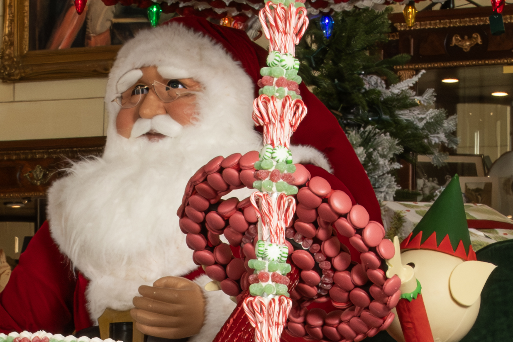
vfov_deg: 6.5
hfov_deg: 9.9
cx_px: 137
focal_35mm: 207
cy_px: 589
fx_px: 2950
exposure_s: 1/100
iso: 1000
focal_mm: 31
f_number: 10
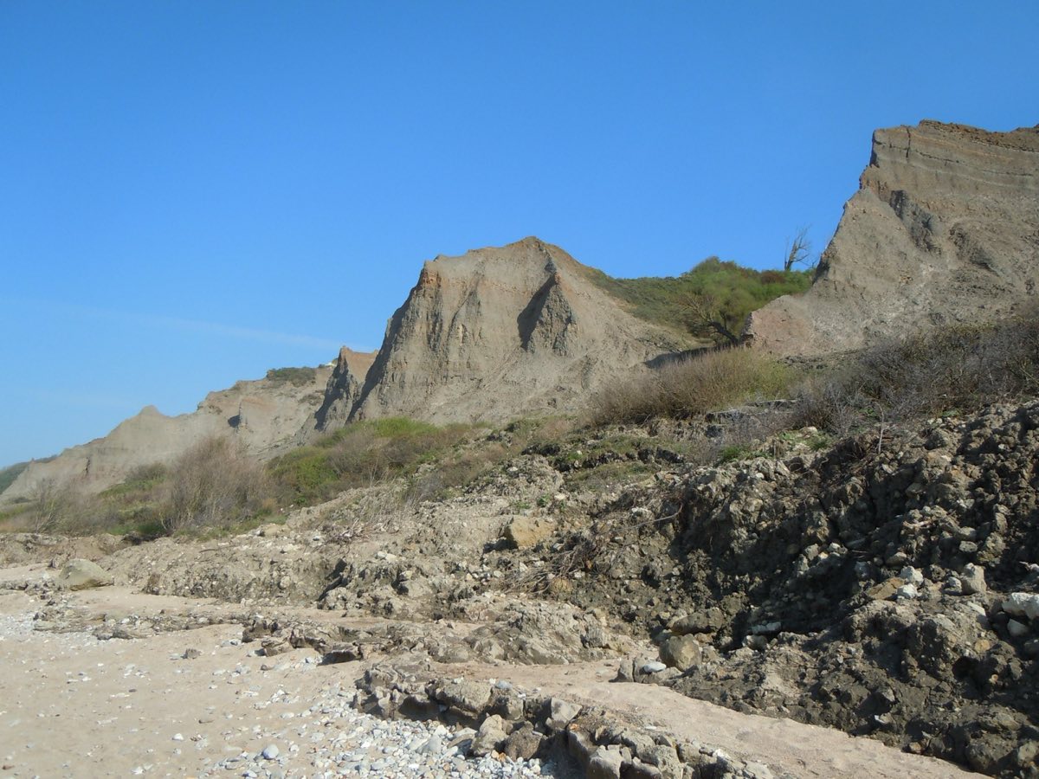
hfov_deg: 60.0
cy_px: 390
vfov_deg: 46.8
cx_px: 520
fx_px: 900
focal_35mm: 30
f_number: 3.5
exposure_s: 1/1000
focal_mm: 5.4
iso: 100
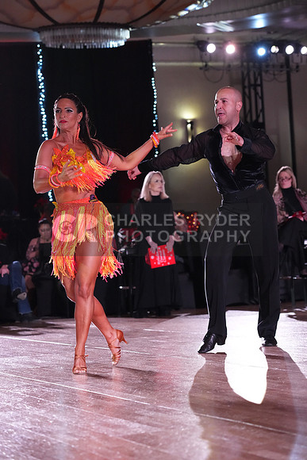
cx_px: 154
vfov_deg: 19.5
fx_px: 1342
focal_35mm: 105
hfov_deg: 13.0
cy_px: 230
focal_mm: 105
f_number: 5
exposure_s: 1/320
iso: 5000
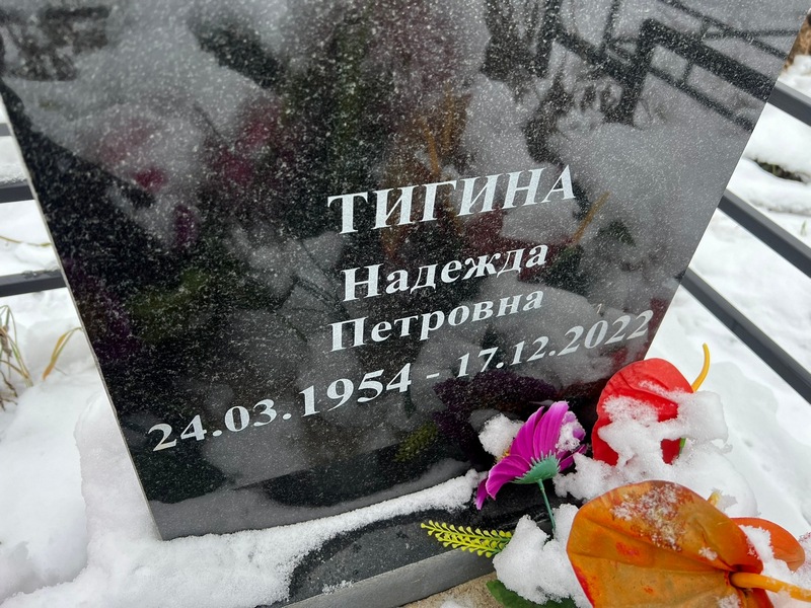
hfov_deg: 67.3
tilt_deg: -40.1
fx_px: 609
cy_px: 304
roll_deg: -2.3
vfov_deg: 53.1
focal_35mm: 26
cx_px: 406
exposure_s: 1/171
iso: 50
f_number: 1.5
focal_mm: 5.7
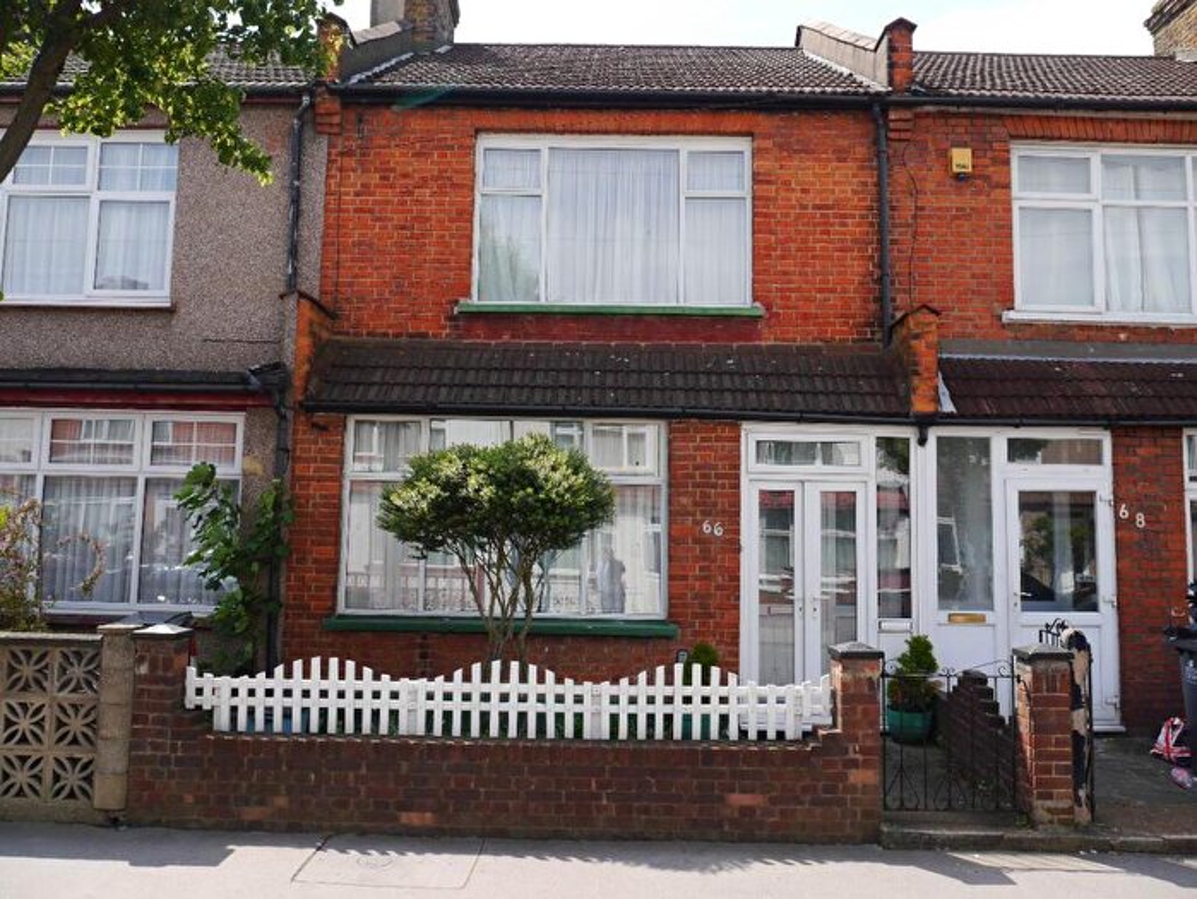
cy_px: 450
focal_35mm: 28
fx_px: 969
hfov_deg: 63.4
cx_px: 598
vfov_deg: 49.8
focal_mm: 14
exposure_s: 1/320
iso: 160
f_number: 6.3
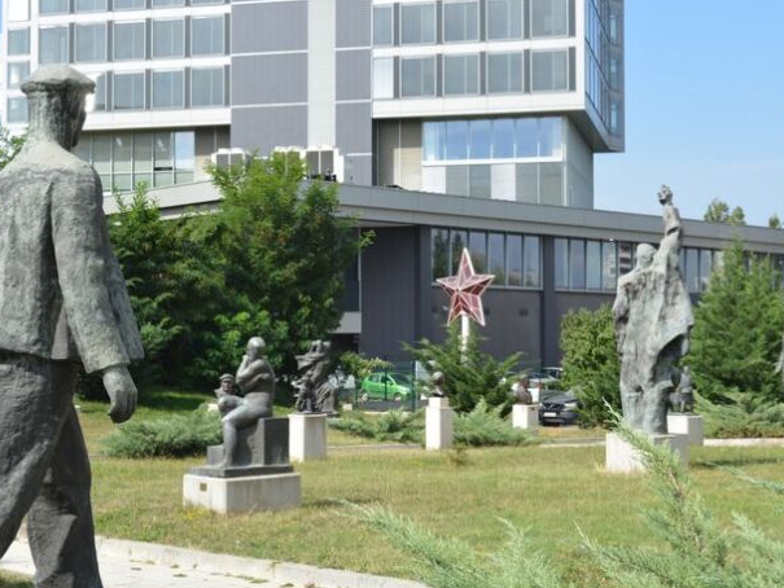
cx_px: 375
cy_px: 299
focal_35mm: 63
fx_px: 1427
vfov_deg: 23.3
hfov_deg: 30.7
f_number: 10
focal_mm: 38
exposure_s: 1/250
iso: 200
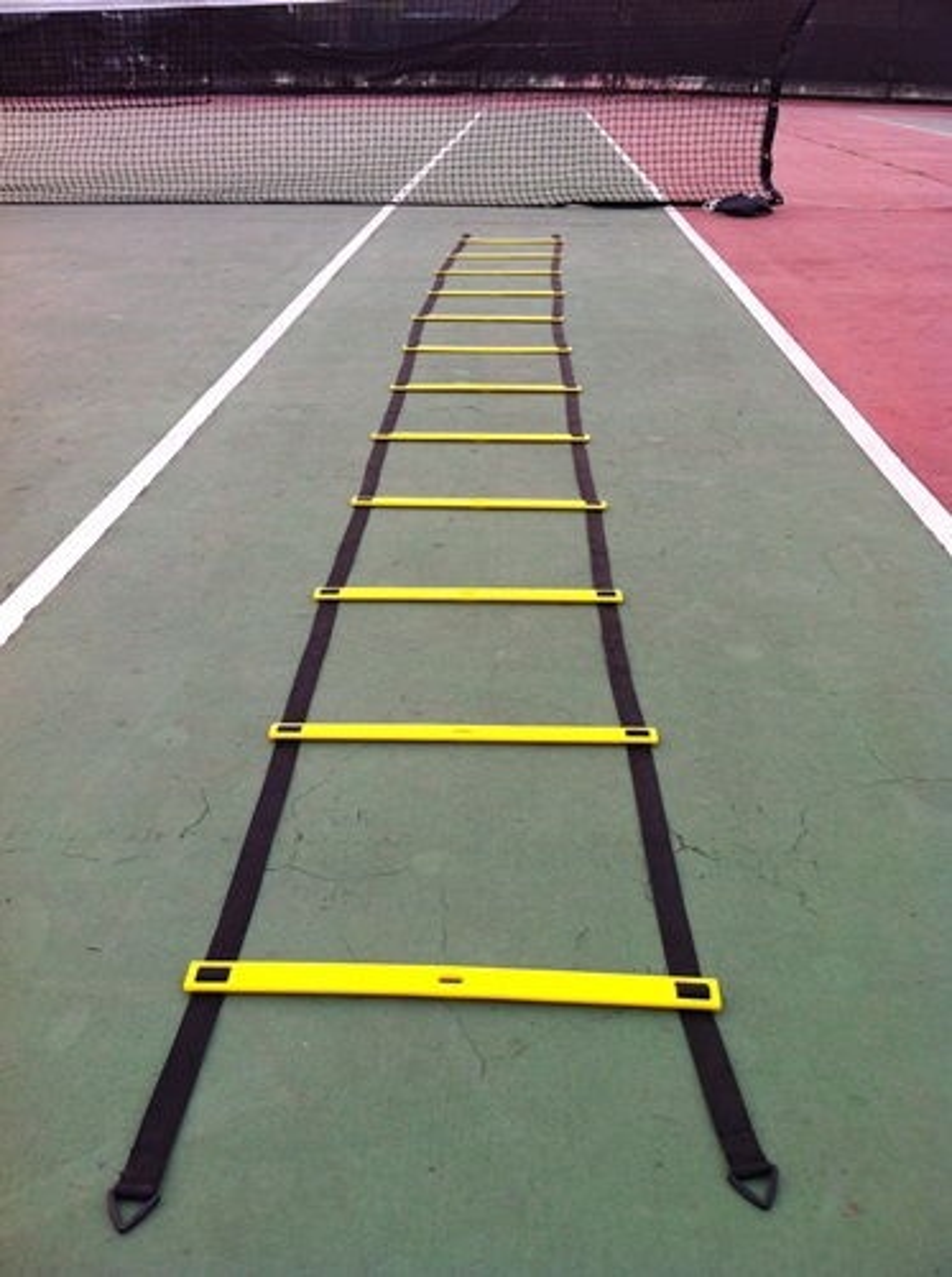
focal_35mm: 35
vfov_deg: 52.7
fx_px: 1288
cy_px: 638
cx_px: 476
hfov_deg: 40.6
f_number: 2.8
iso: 80
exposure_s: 1/120
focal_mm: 3.85
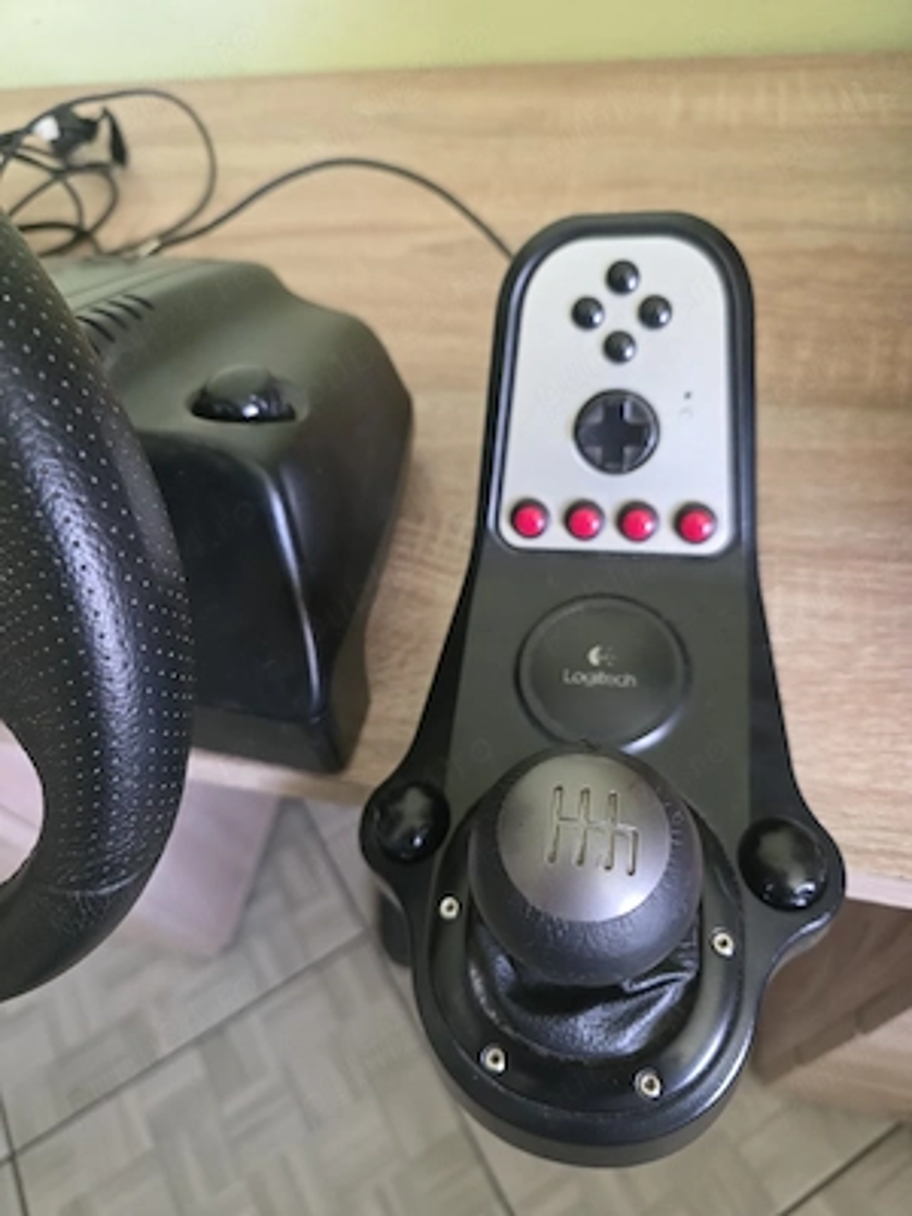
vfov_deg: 73.9
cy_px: 608
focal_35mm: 23
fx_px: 808
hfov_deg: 58.9
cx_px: 456
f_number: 1.7
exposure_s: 1/101
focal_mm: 6.3
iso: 800
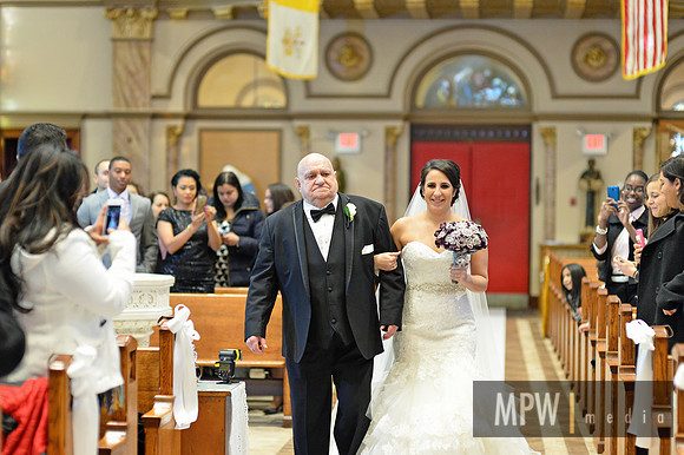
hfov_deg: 23.9
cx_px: 342
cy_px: 228
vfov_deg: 16.1
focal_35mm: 85
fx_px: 1614
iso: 3200
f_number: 2.2
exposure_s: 1/250
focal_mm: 85
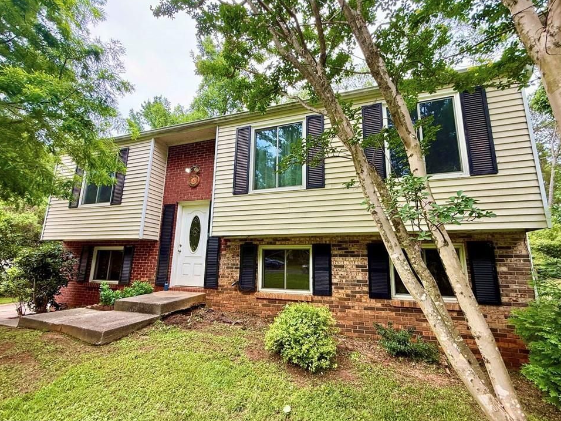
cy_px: 218
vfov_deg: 81.7
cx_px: 288
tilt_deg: +12.2
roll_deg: -0.6
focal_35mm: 15
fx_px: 243
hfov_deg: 98.1
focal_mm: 2.22
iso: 50
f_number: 2.2
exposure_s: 1/113
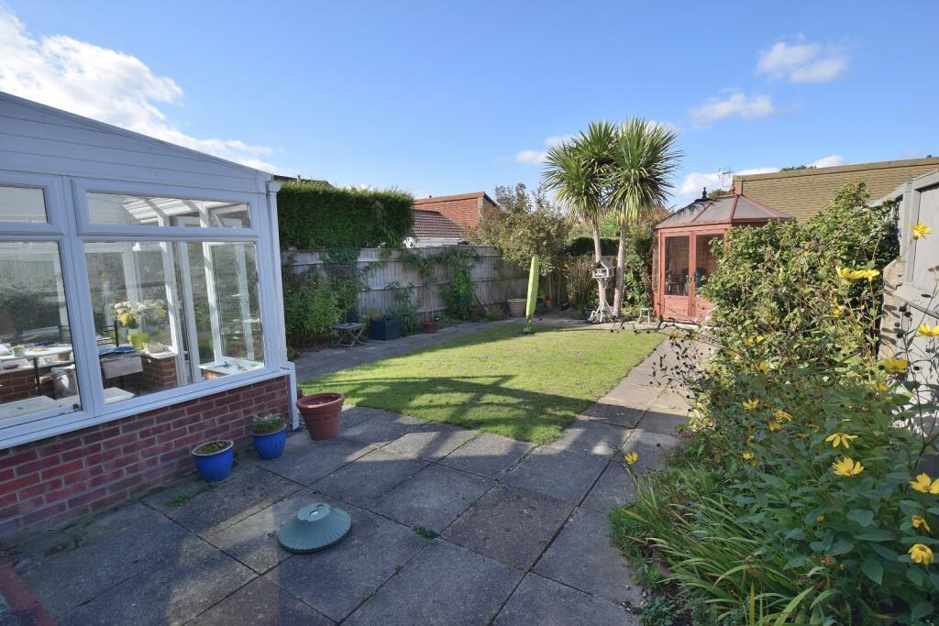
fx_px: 450
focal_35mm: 17
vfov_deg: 69.7
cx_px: 470
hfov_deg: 92.4
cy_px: 313
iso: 200
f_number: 8
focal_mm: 11.5
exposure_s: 1/250
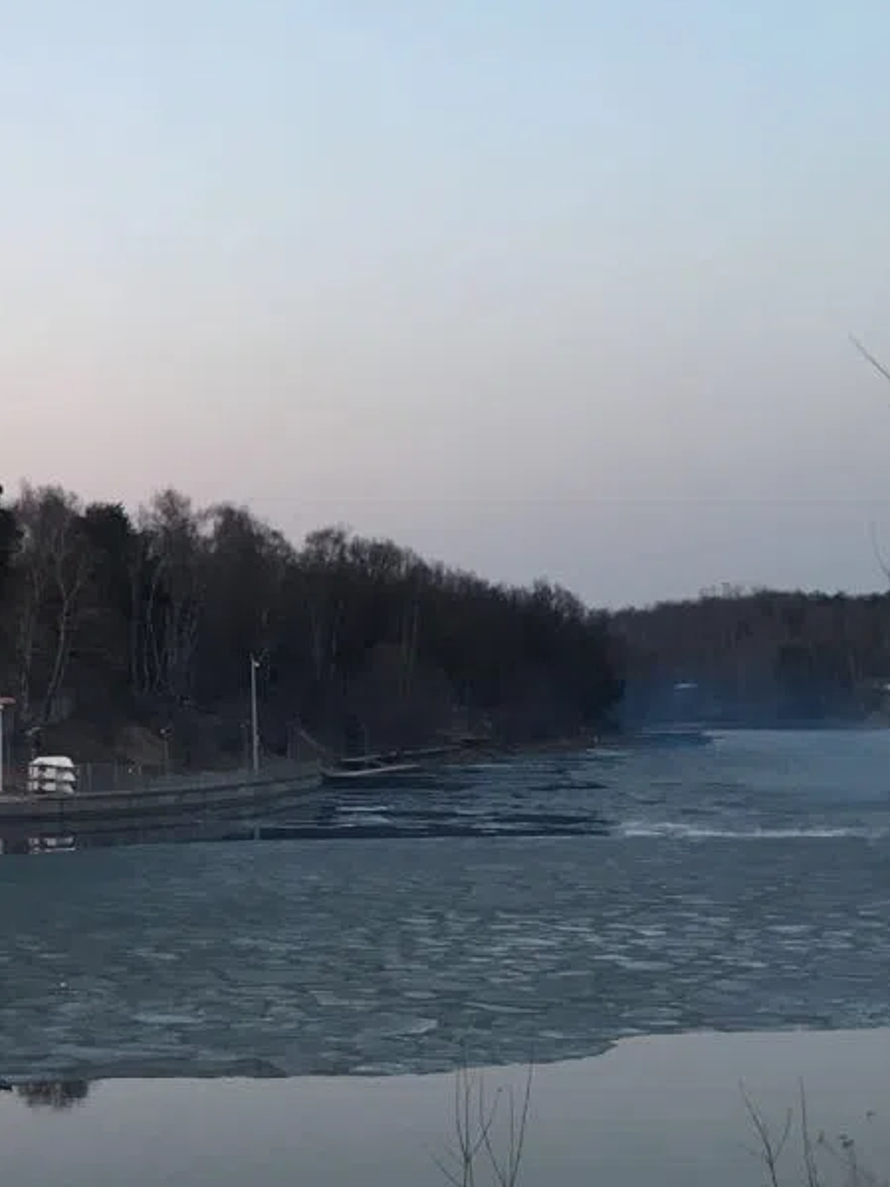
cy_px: 664
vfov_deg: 31.2
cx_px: -159
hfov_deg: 22.0
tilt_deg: -0.9
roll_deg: +1.6
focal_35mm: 62
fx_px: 2126
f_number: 2.2
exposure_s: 1/33
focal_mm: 4.15
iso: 80
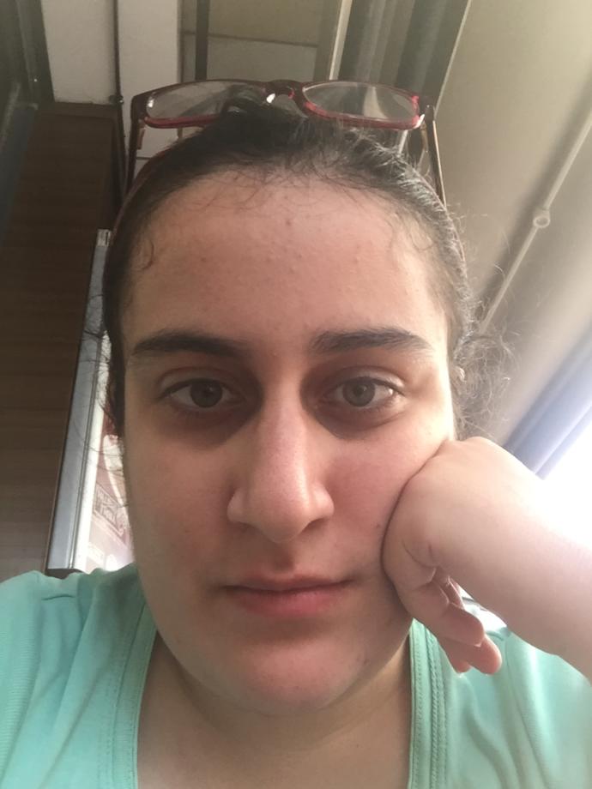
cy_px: 394
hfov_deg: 45.4
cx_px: 296
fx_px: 707
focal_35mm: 31
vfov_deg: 58.4
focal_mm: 2.65
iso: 40
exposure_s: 1/33
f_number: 2.2
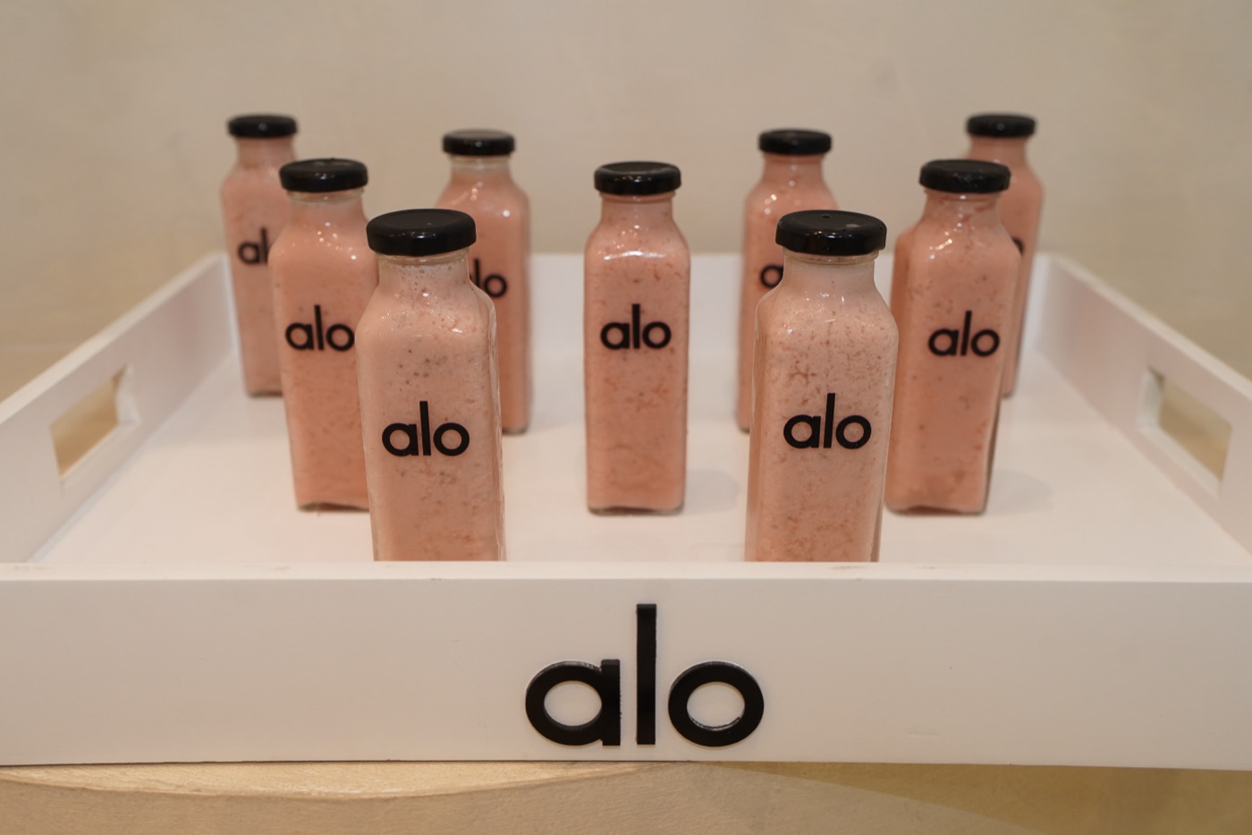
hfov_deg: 54.4
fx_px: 1217
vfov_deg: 37.8
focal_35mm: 35
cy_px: 418
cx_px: 626
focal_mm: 35
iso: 800
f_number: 4.5
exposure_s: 1/125
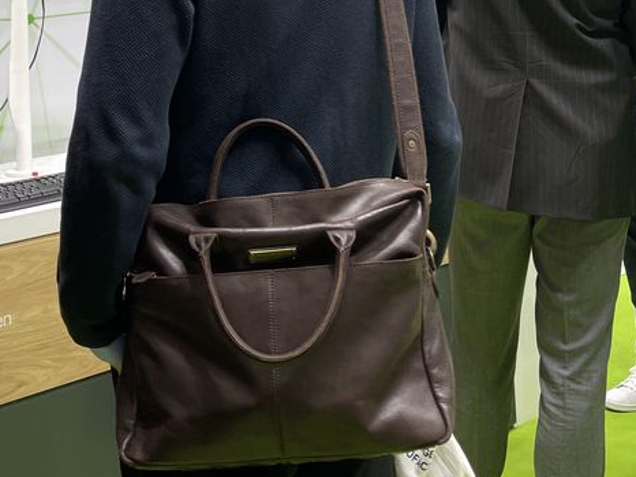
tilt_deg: +1.8
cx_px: 280
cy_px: -112
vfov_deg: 20.4
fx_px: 1230
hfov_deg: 29.0
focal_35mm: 67
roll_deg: +2.9
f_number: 1.6
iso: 50
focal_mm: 5.1
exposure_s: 1/100
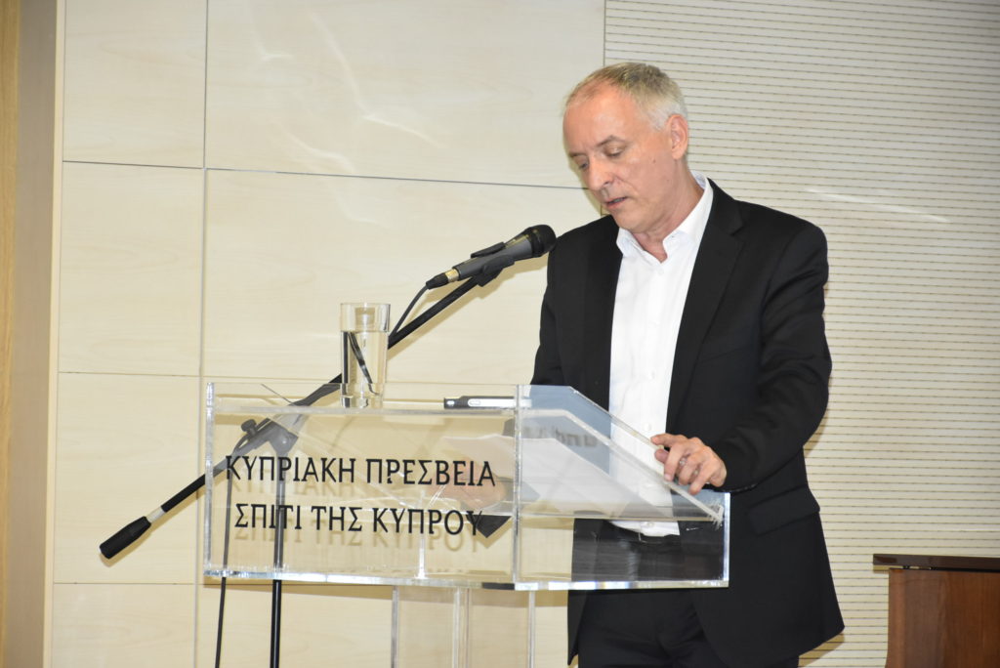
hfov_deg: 13.0
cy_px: 334
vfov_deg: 8.7
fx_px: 4377
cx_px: 500
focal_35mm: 158
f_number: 5.6
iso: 1600
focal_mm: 105
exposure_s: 1/100
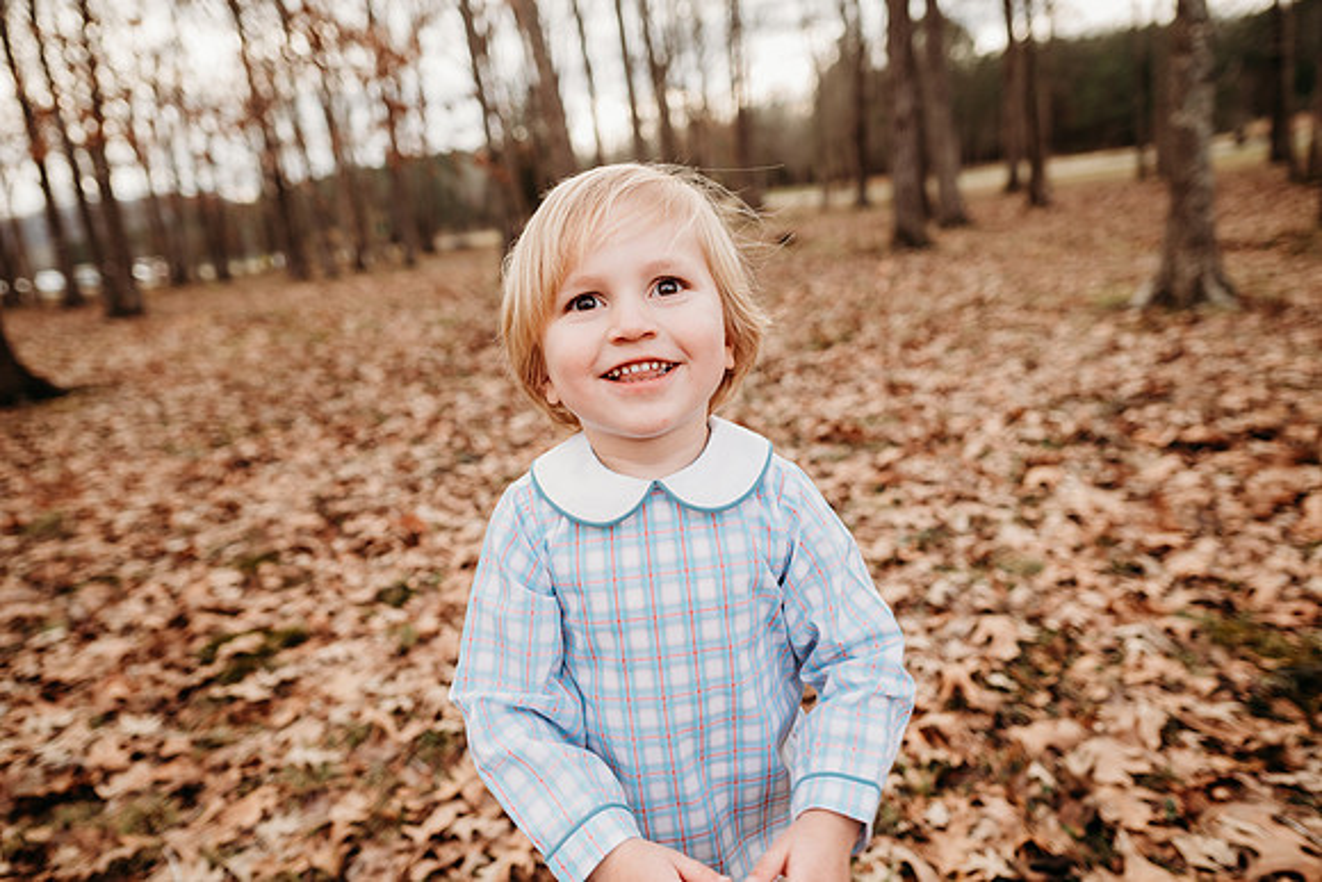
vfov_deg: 53.2
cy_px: 441
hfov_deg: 73.7
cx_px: 661
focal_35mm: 24
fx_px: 881
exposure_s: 1/250
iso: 100
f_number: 3.2
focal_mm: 24
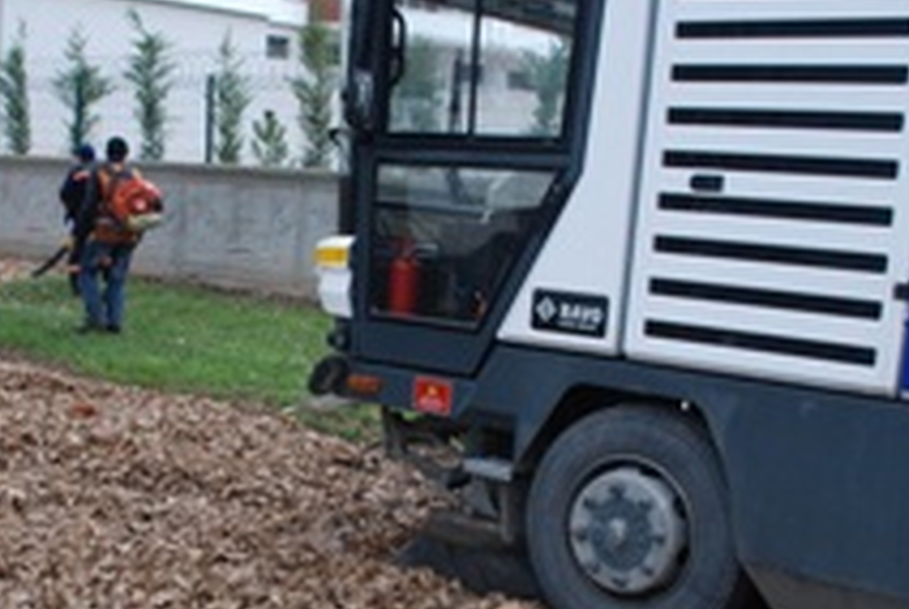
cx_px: 347
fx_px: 1441
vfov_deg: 23.7
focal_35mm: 57
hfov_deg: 34.8
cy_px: 412
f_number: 5
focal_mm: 18
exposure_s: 1/100
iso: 320
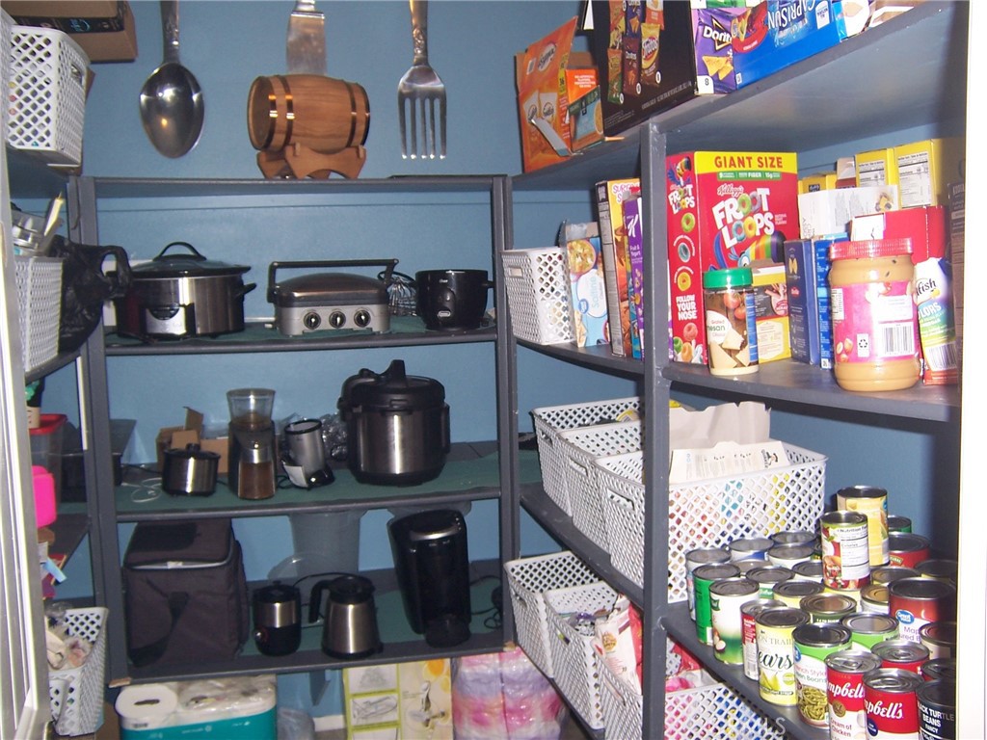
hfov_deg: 55.4
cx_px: 494
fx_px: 941
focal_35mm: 33
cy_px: 370
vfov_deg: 42.9
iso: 80
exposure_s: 1/60
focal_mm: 5.5
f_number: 2.8
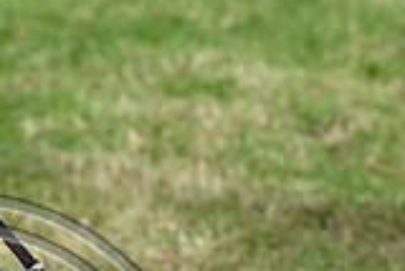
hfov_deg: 4.7
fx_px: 4887
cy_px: 417
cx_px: -76
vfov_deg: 3.2
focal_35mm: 434
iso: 360
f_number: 5.6
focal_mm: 120
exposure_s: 1/1000
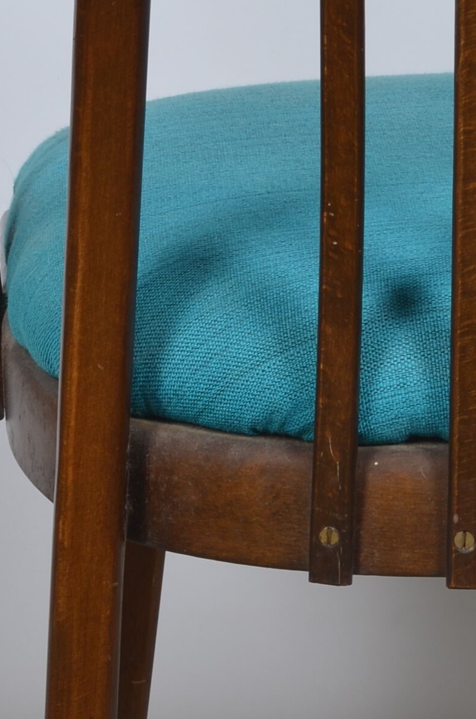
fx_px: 4661
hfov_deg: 5.8
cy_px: 263
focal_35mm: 234
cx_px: 493
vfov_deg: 8.8
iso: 100
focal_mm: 50
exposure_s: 1/125
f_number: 11
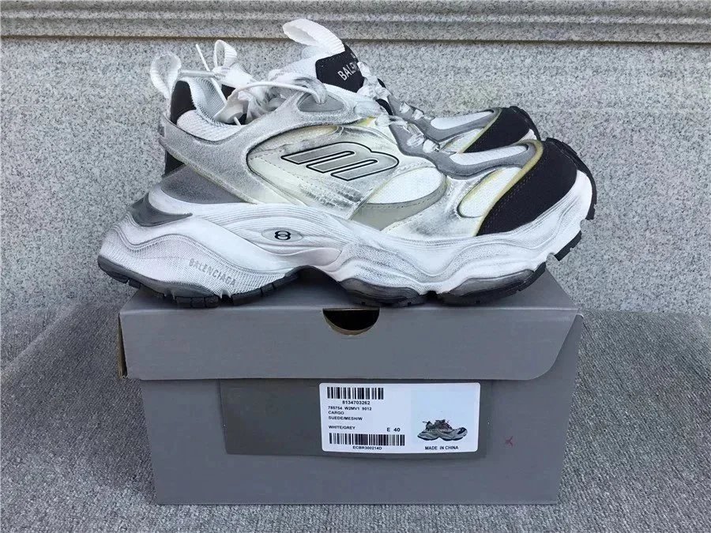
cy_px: 266
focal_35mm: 31
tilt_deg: -19.6
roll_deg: -0.2
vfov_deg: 45.4
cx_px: 356
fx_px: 637
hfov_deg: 58.4
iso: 25
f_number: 2.4
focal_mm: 3.3
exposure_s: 1/512
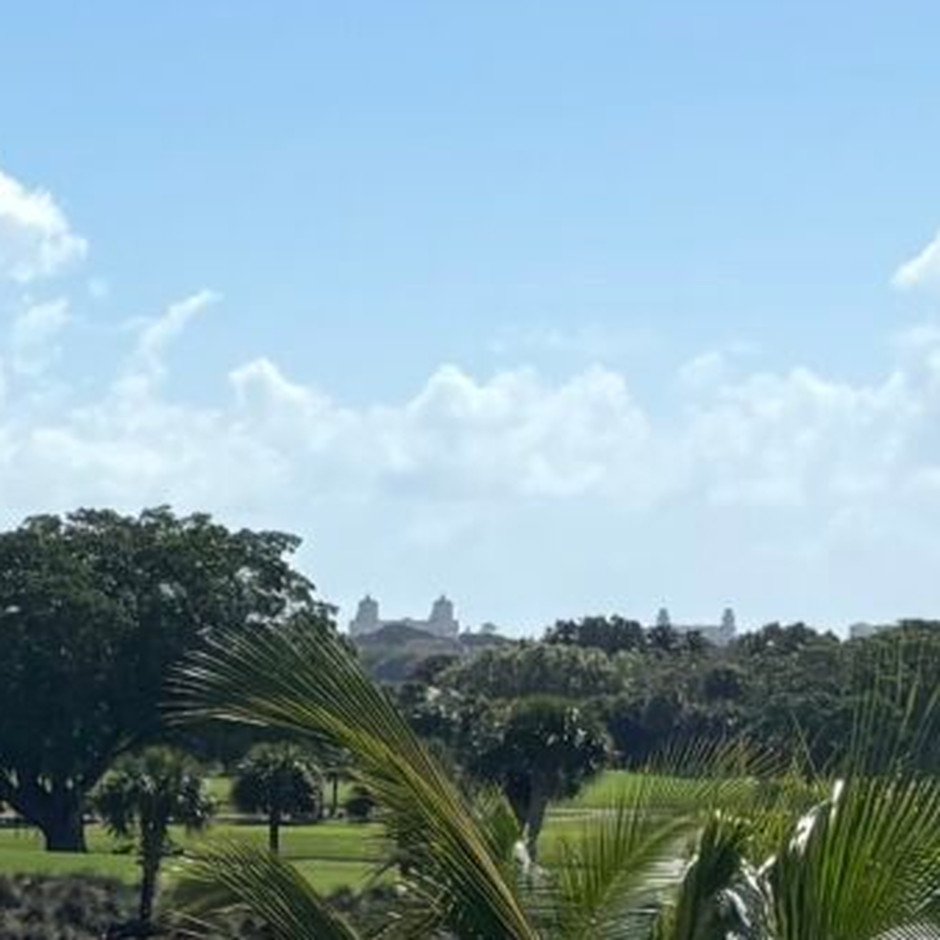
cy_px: 773
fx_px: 5346
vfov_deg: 10.0
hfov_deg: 8.9
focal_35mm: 174
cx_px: -1485
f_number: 1.6
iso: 50
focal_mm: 5.96
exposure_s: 1/6329
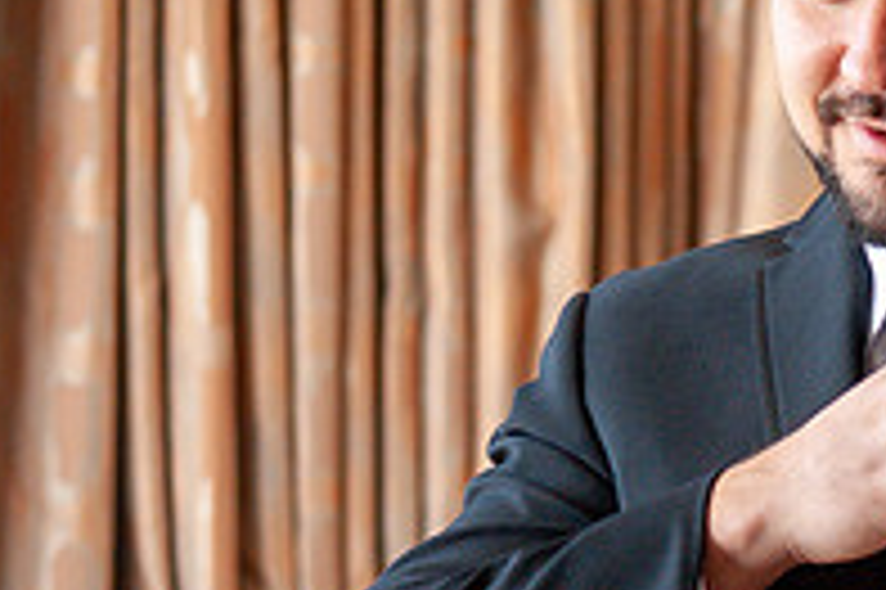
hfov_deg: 6.6
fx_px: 7598
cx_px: 989
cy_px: 446
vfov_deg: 4.4
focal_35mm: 309
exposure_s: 1/640
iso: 2000
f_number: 4
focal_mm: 105
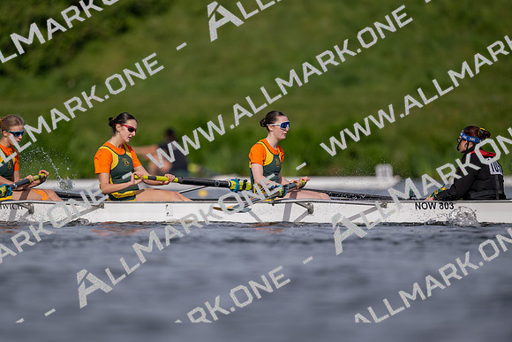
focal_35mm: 600
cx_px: 256
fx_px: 8535
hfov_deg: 3.4
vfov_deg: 2.3
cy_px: 171
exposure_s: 1/2500
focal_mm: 600
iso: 220
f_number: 4
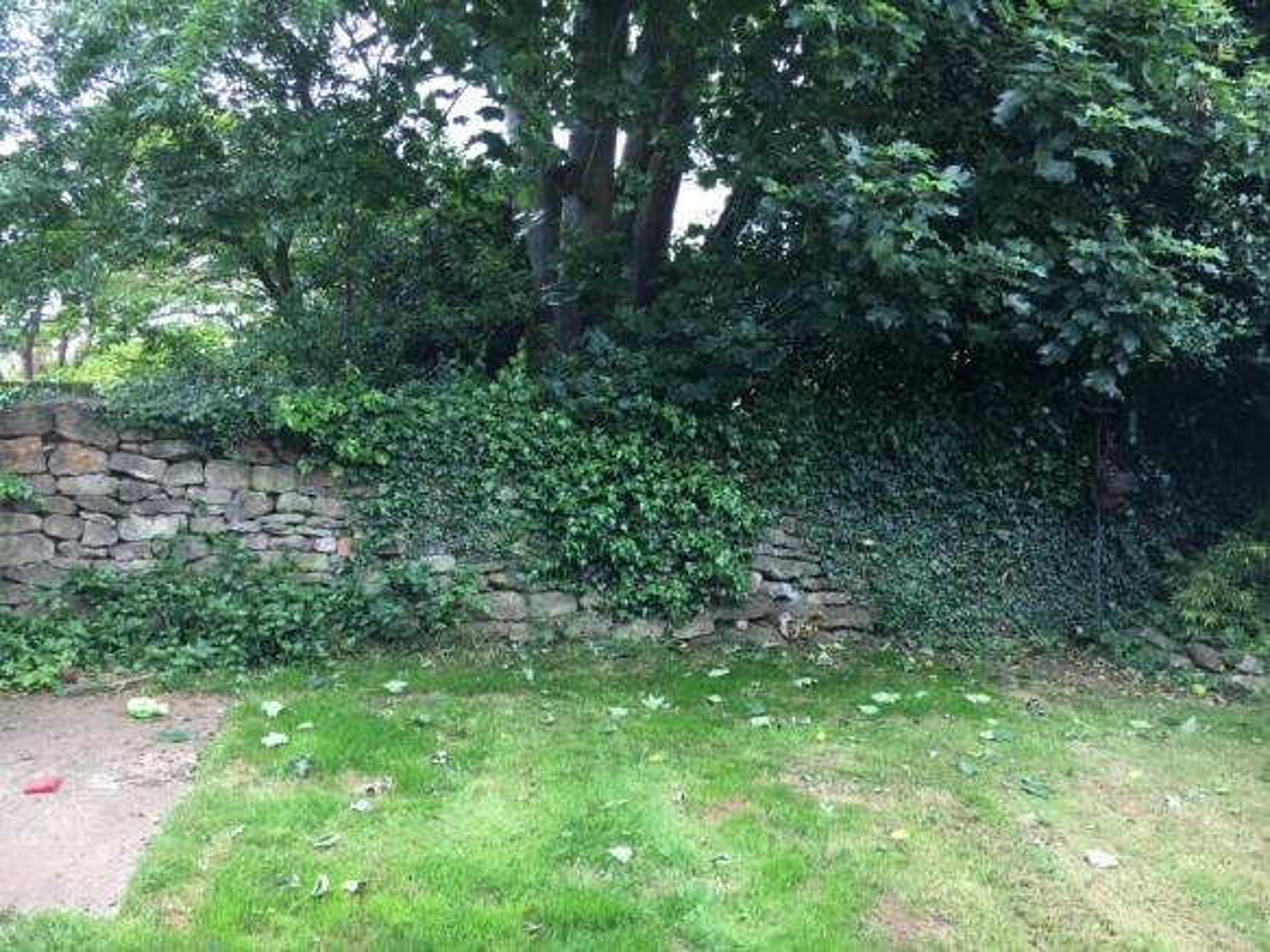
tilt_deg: -4.0
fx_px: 1064
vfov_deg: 48.2
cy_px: 476
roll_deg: -2.2
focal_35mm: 29
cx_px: 635
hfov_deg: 61.7
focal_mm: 4.15
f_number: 2.2
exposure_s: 1/100
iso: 32
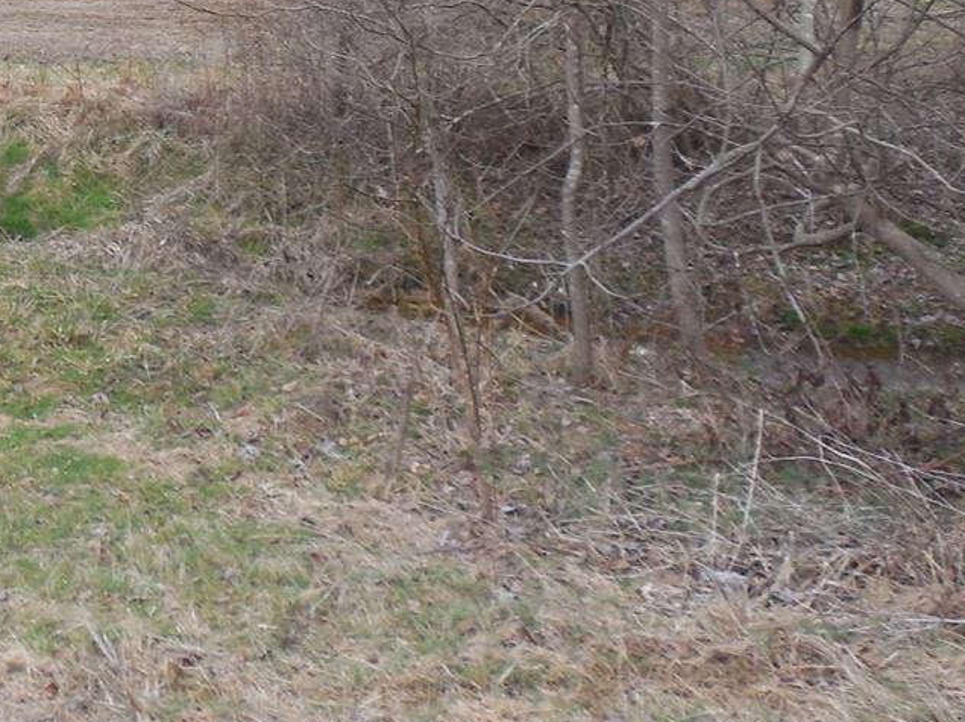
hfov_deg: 29.8
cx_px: -62
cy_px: -18
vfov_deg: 23.6
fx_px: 1644
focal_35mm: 59
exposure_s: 1/80
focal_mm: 4.5
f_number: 3.3
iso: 125
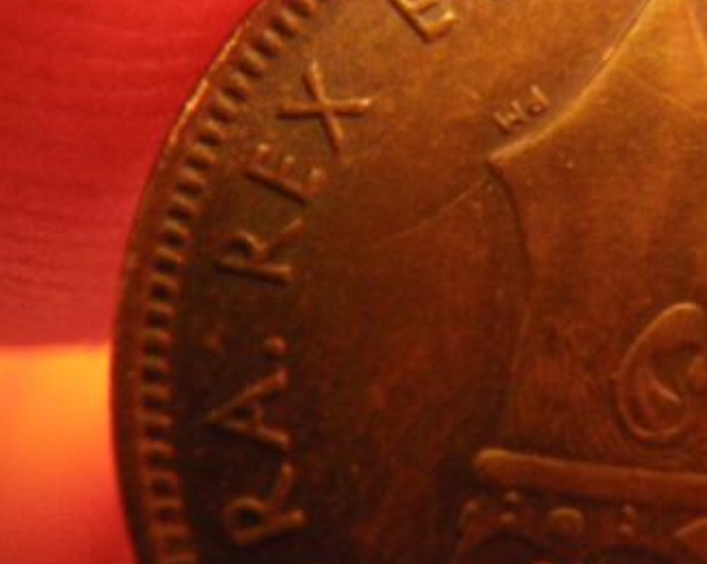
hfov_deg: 29.0
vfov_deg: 23.4
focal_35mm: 65
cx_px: 454
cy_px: 199
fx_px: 1359
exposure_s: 1/4
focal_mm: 6.1
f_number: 3.8
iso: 800
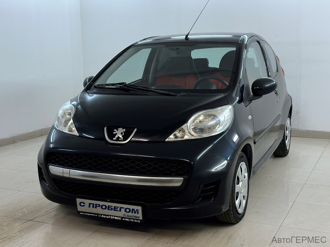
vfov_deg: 30.3
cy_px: 124
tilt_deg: -9.2
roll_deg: +0.6
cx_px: 165
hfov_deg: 39.7
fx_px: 458
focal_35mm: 48
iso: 64
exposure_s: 1/114
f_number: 1.78
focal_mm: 6.86
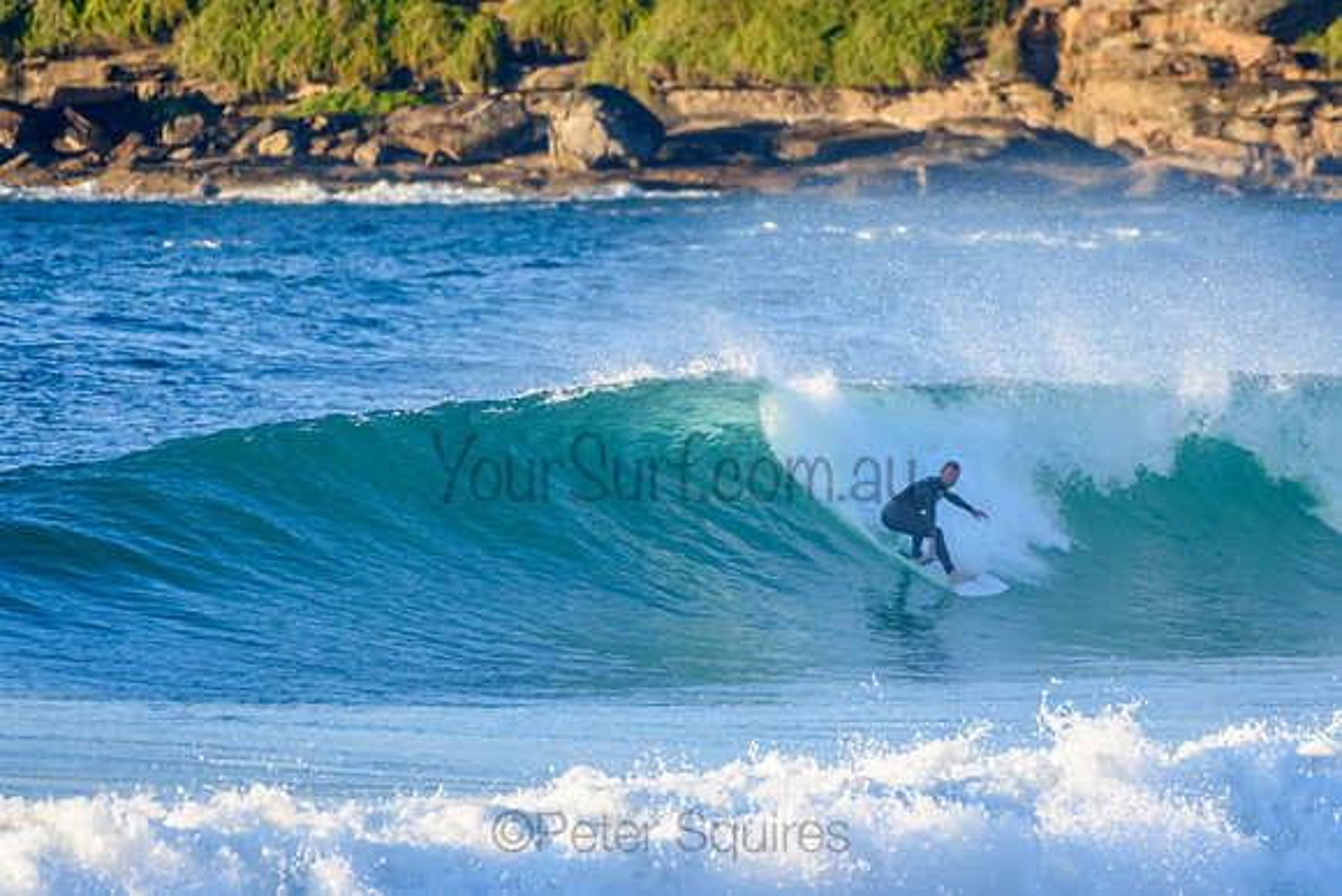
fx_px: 27964
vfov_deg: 1.8
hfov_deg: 2.7
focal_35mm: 750
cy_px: 448
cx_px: 671
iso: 1000
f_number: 5.6
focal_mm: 500
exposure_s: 1/1600
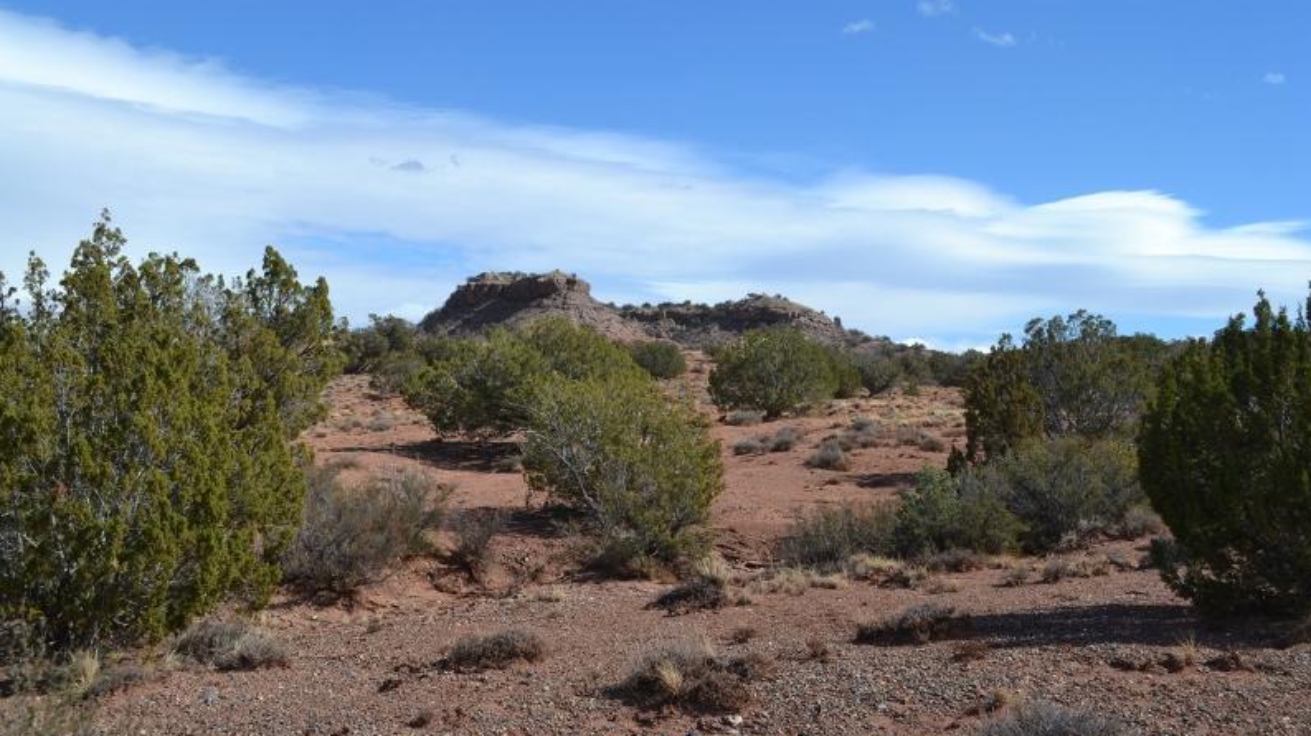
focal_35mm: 38
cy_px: 352
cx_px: 659
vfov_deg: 31.2
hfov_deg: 52.8
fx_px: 1321
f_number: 8
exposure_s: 1/250
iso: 100
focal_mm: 24
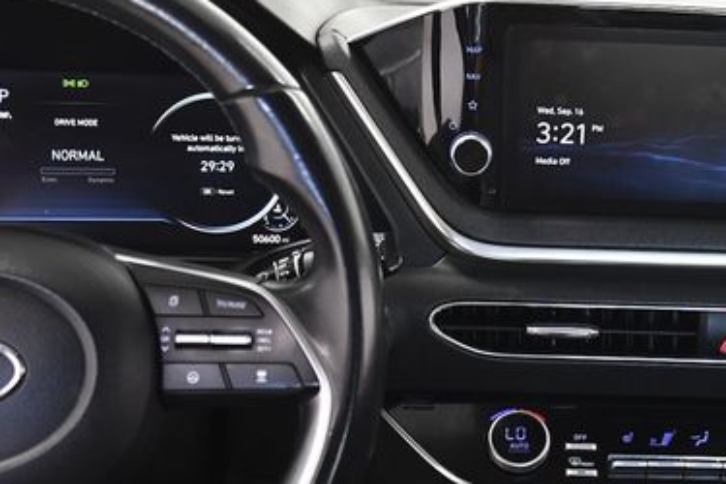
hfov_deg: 33.9
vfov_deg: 23.2
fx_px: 1170
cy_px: 340
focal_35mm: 58
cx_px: 525
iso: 2500
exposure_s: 1/200
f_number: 3.8
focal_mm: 23
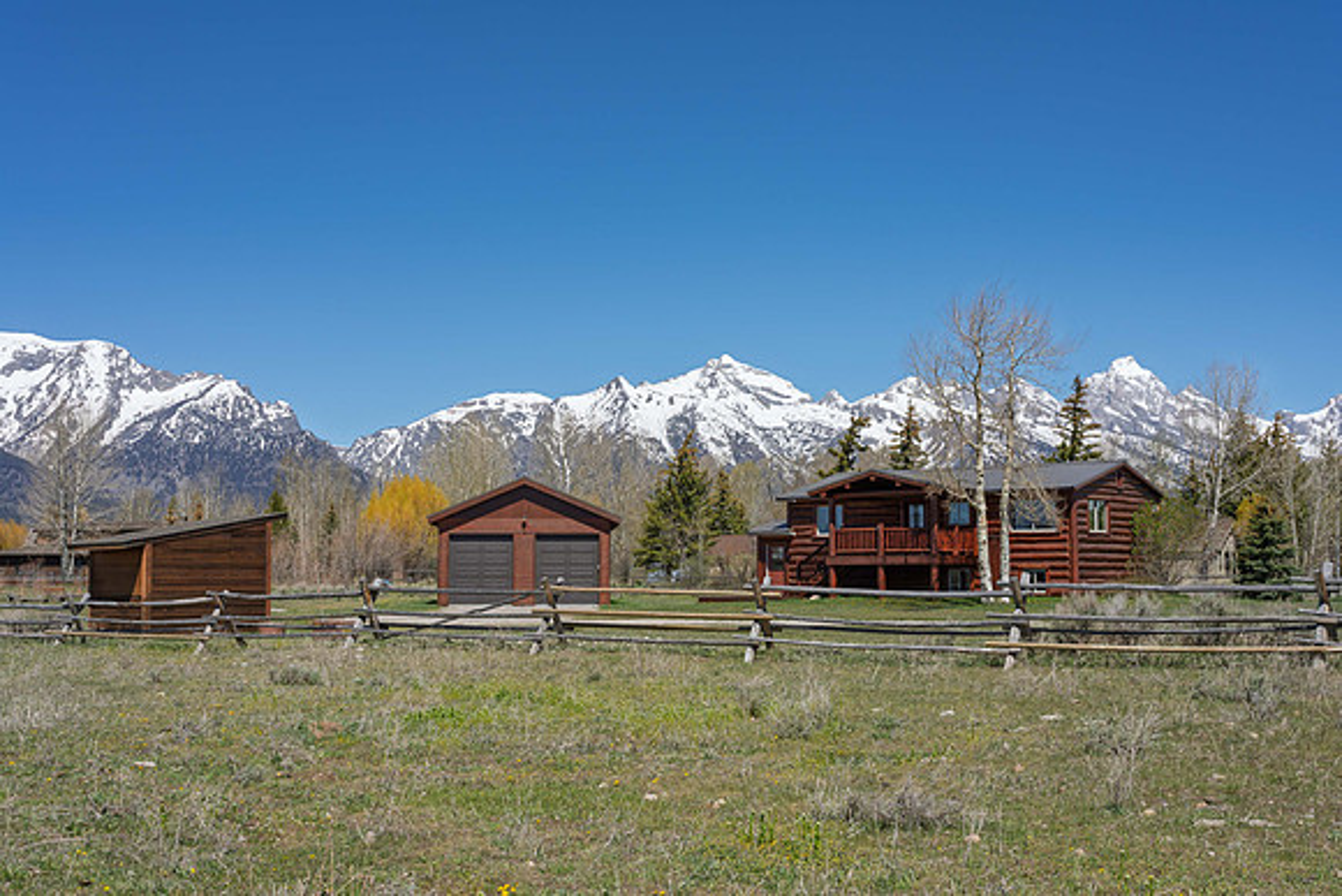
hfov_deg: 47.4
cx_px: 671
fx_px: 1529
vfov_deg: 32.6
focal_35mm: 41
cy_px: 448
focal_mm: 41
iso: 200
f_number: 14
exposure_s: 1/200
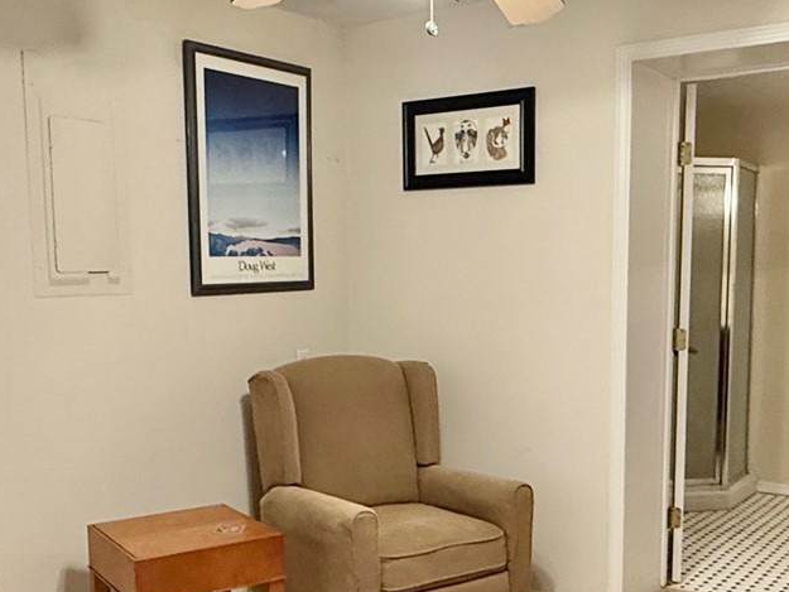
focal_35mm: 43
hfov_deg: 43.8
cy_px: 381
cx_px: 438
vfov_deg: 33.4
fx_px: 980
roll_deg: -0.1
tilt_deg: -6.2
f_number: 2.2
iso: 400
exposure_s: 1/120
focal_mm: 2.22
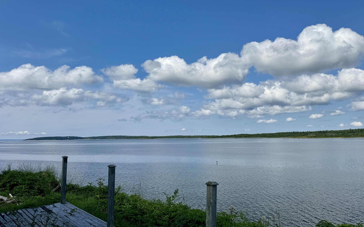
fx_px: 258
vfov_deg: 47.6
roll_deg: +1.4
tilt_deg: +4.5
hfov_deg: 70.4
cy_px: 117
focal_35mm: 26
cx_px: 184
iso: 80
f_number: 1.78
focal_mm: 6.76
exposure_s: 1/10417
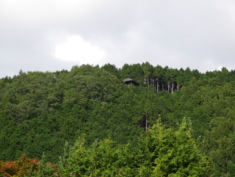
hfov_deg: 17.9
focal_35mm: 110
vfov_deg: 13.5
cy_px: 88
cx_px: 118
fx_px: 747
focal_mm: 55
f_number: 7.1
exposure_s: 1/320
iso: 200
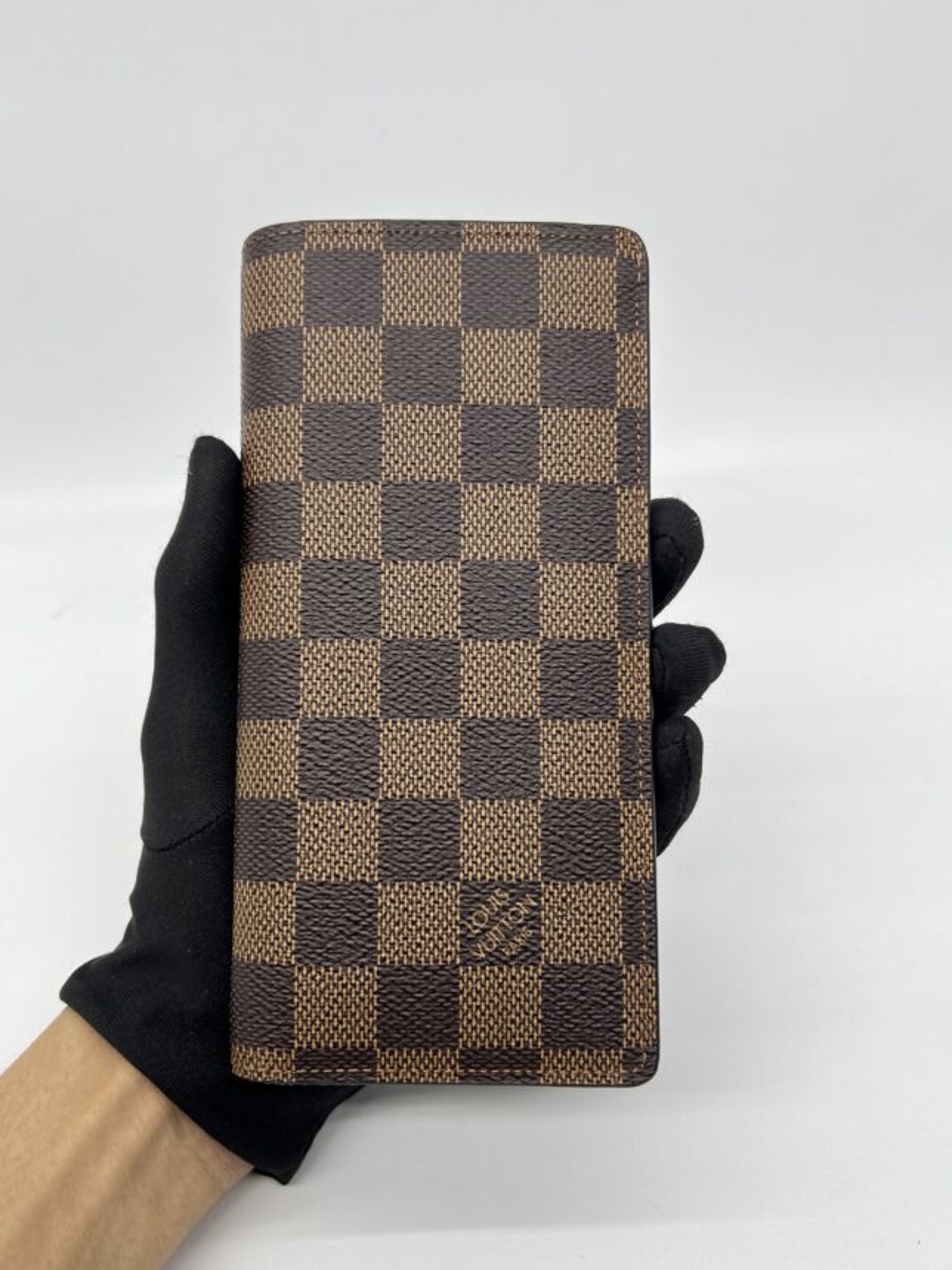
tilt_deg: -41.2
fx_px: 1137
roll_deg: +4.0
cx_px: 451
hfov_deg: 45.4
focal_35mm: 31
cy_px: 671
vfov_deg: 58.3
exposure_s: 1/125
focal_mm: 5.7
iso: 32
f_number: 1.5
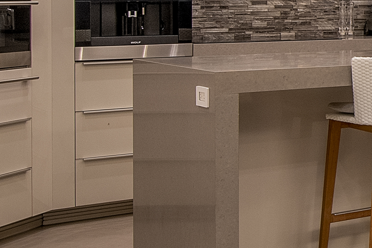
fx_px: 868
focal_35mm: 84
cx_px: 732
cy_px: 15
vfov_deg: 16.0
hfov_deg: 17.6
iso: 320
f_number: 7.1
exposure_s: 1/10
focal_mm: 16
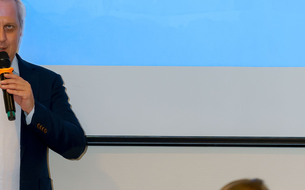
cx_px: -35
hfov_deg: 7.5
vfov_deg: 4.7
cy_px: 75
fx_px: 2310
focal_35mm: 278
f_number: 4.5
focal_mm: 103
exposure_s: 1/125
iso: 1600
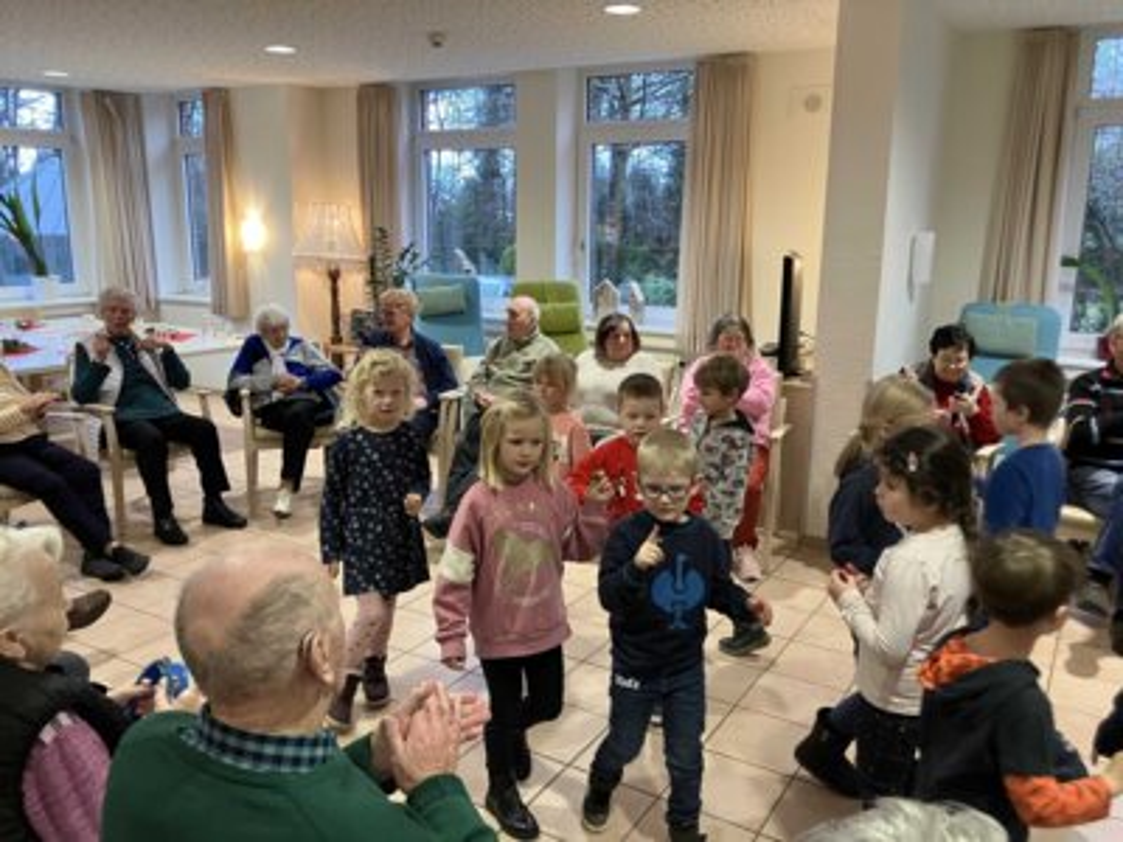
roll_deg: -0.6
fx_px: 908
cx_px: 562
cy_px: 421
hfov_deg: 63.4
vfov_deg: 49.7
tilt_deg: -11.4
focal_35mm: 28
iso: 200
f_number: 1.8
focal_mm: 3.99
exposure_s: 1/50
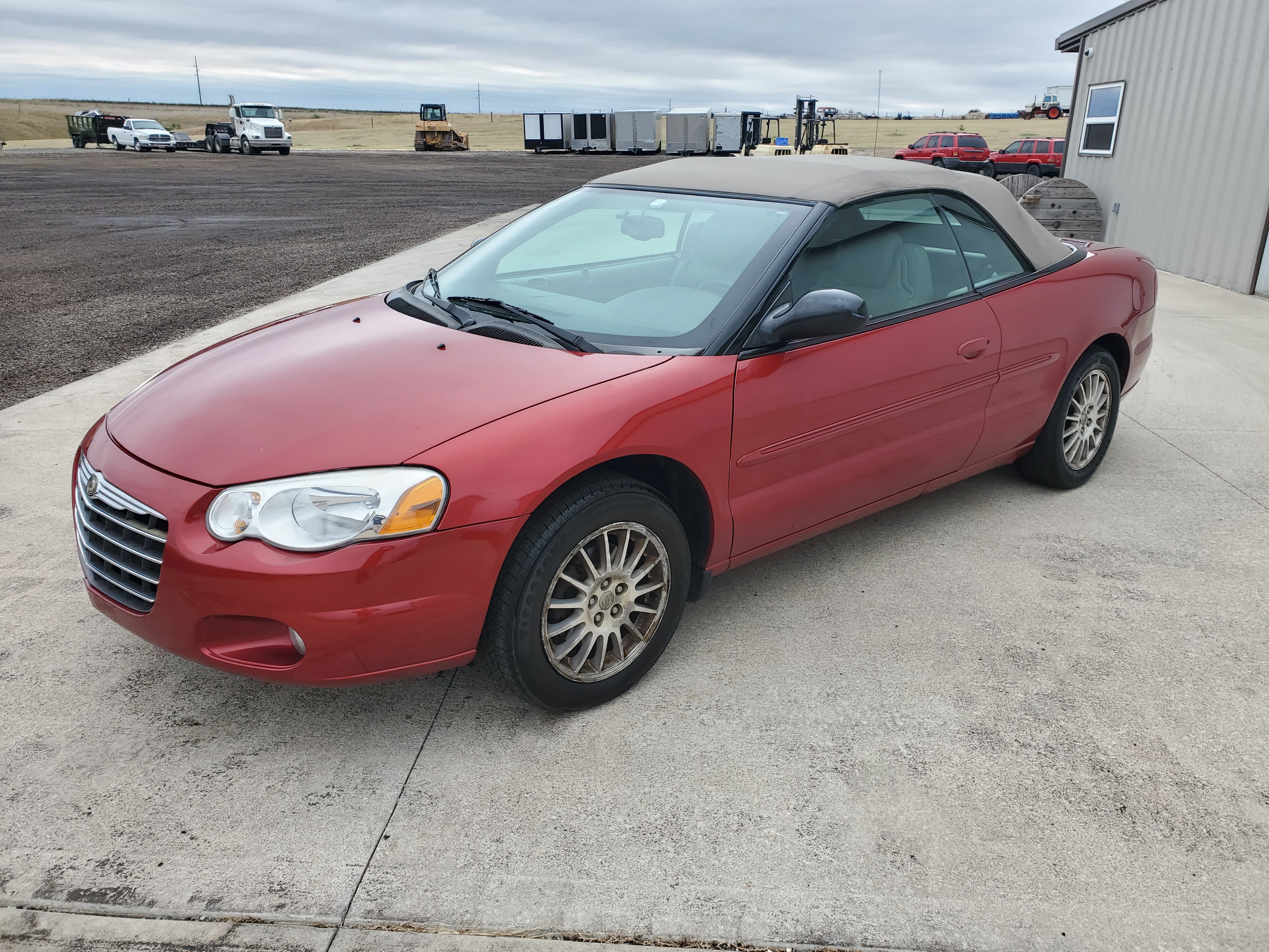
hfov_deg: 67.3
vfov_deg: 53.1
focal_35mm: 26
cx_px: 634
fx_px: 953
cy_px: 476
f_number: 2.4
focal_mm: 4.3
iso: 50
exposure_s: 1/705
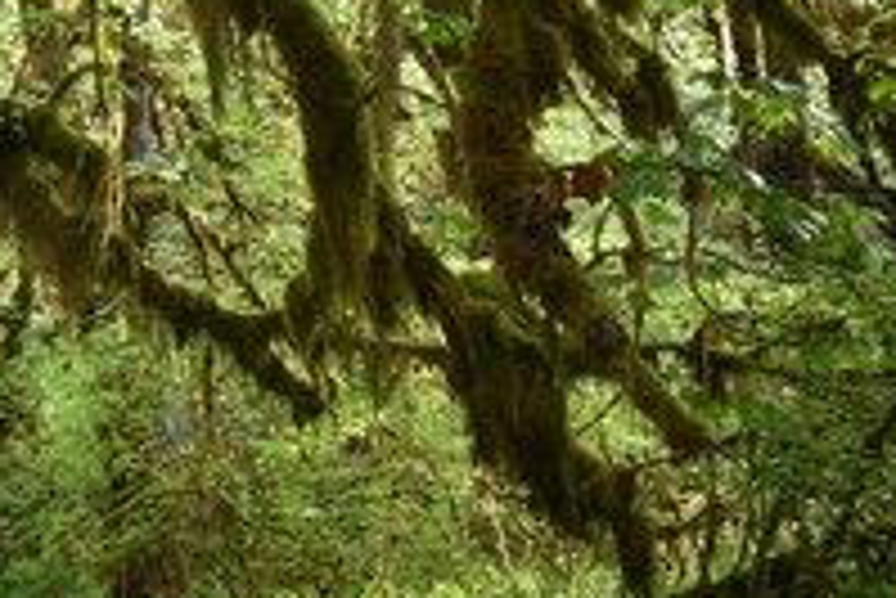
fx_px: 1893
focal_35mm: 76
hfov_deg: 24.6
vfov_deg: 17.3
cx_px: -117
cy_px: -88
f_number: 3.5
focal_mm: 18
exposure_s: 1/200
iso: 800
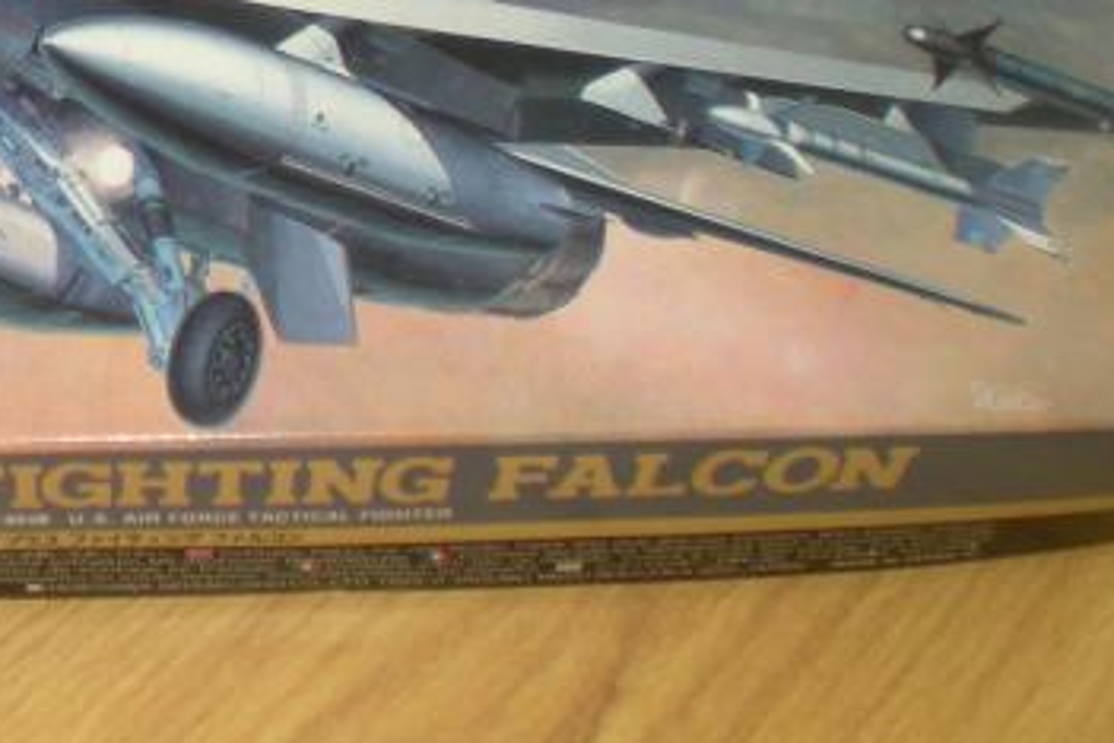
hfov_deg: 21.9
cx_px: 32
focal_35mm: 90
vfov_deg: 15.1
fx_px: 2785
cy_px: 140
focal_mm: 6.3
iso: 64
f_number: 3.1
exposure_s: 1/58.4
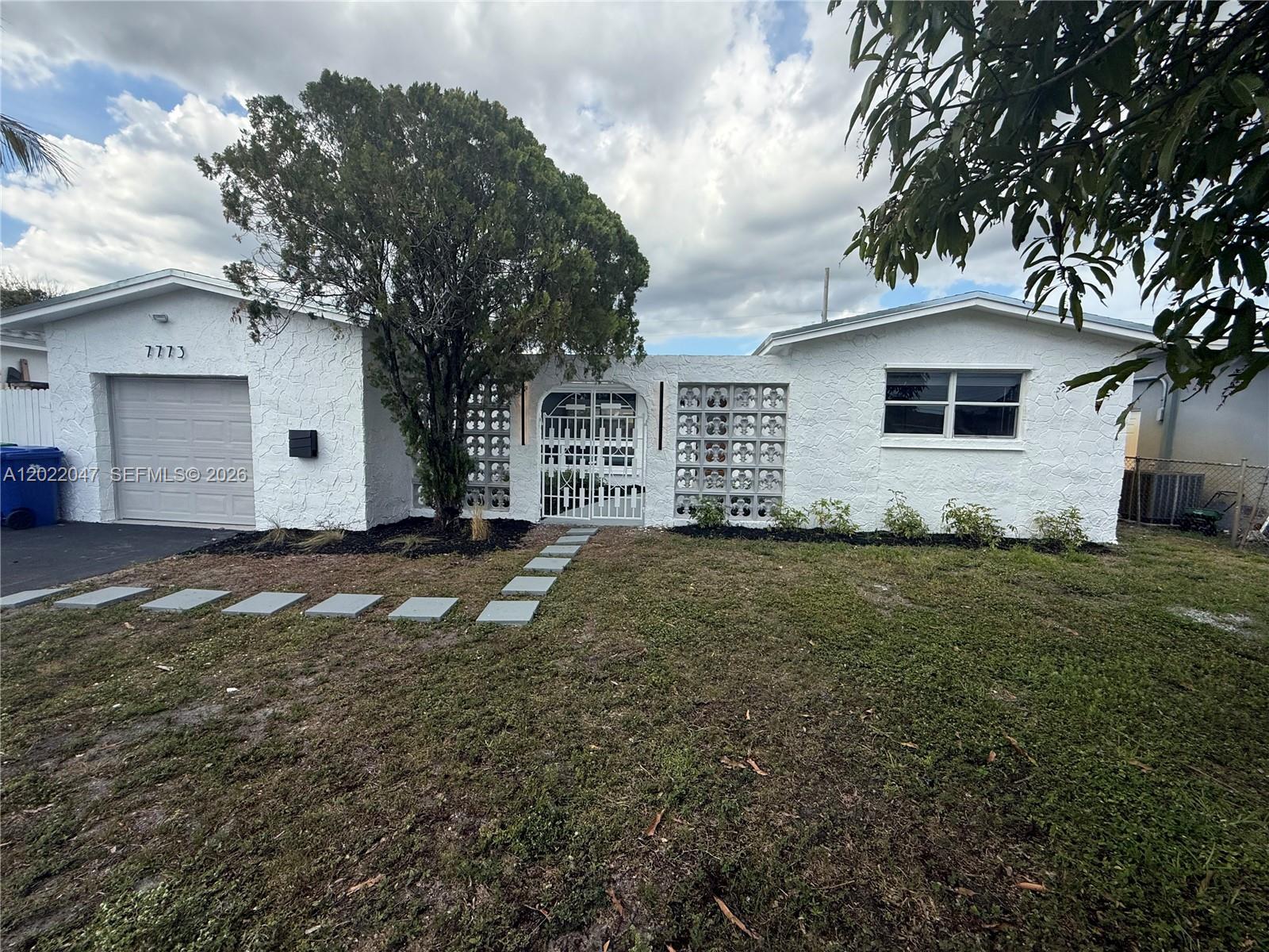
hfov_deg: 102.1
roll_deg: -1.2
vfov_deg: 85.7
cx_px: 634
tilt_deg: -4.5
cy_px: 476
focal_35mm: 14
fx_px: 513
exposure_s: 1/2320
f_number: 2.2
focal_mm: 2.22
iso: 50
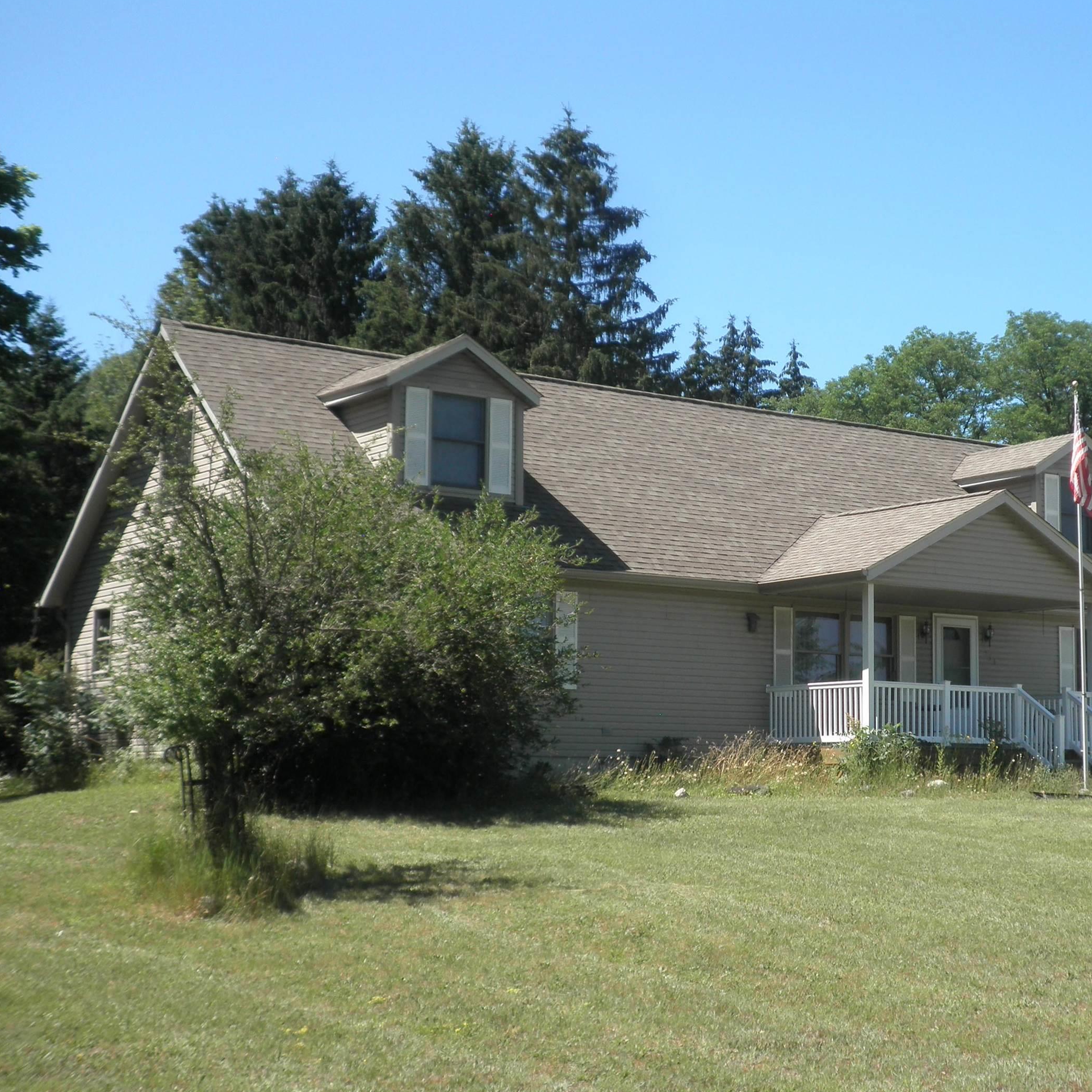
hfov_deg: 30.3
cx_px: 752
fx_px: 1999
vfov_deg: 30.6
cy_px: 537
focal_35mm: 56
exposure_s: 1/500
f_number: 3.4
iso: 64
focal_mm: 7.6
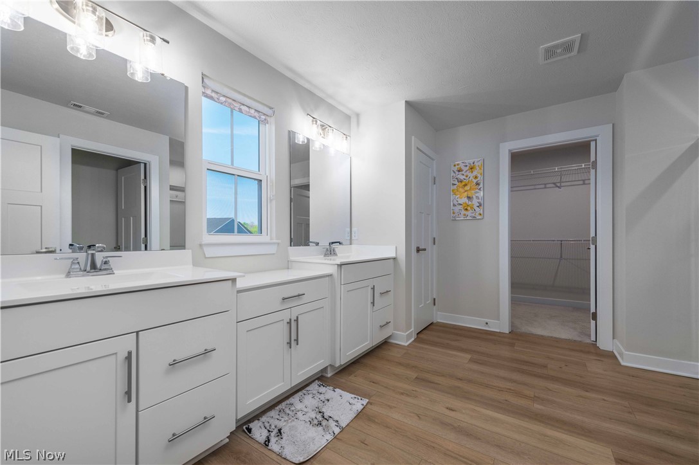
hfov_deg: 104.3
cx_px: 350
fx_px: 272
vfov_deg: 81.1
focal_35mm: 14
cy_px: 232
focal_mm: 14
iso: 100
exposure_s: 1/60
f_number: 9
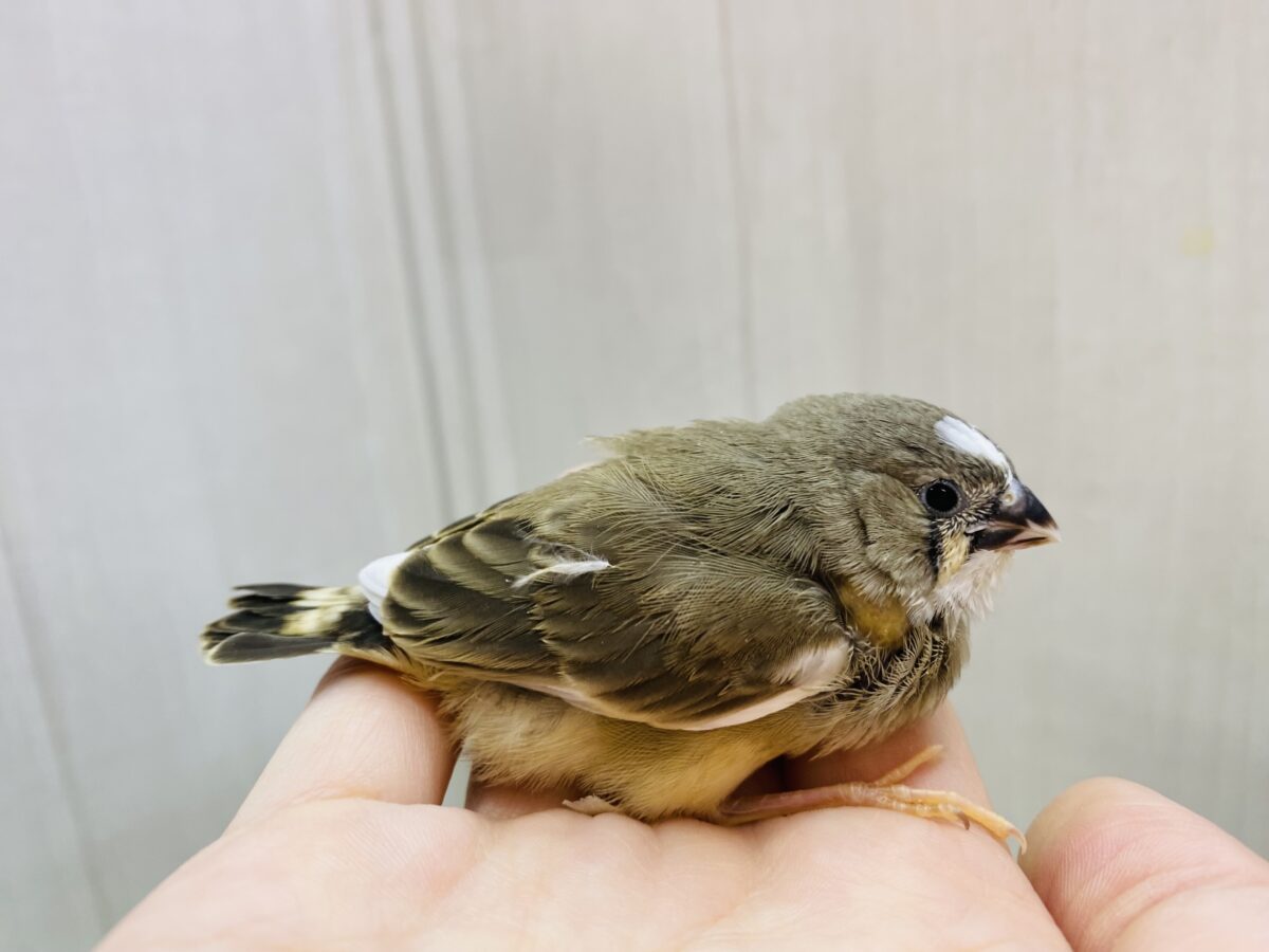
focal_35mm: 25
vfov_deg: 54.9
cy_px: 476
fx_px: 916
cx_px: 634
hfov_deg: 69.4
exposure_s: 1/100
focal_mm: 4.25
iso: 100
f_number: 1.8
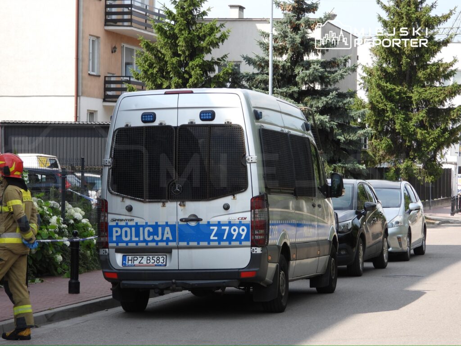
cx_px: 230
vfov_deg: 11.9
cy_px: 173
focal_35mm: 125
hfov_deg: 15.8
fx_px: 1665
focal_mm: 22.5
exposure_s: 1/400
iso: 100
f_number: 4
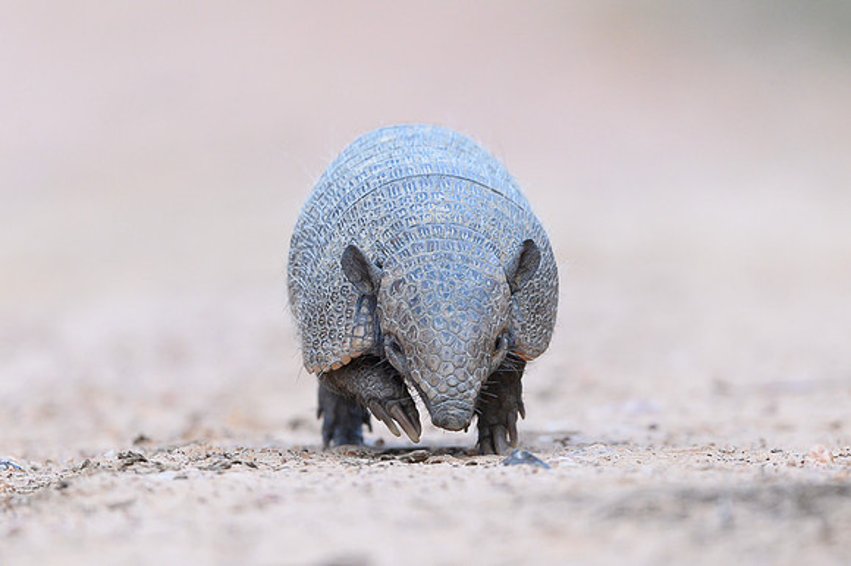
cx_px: 424
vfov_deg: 1.8
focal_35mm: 778
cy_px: 307
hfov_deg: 2.7
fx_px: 18370
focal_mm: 500
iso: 2500
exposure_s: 1/640
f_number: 4
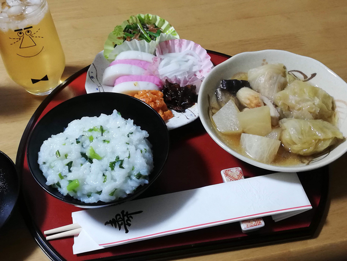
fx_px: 401
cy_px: 130
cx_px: 174
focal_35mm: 40
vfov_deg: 36.0
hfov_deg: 46.8
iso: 250
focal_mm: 3.81
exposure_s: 1/30
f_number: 2.2
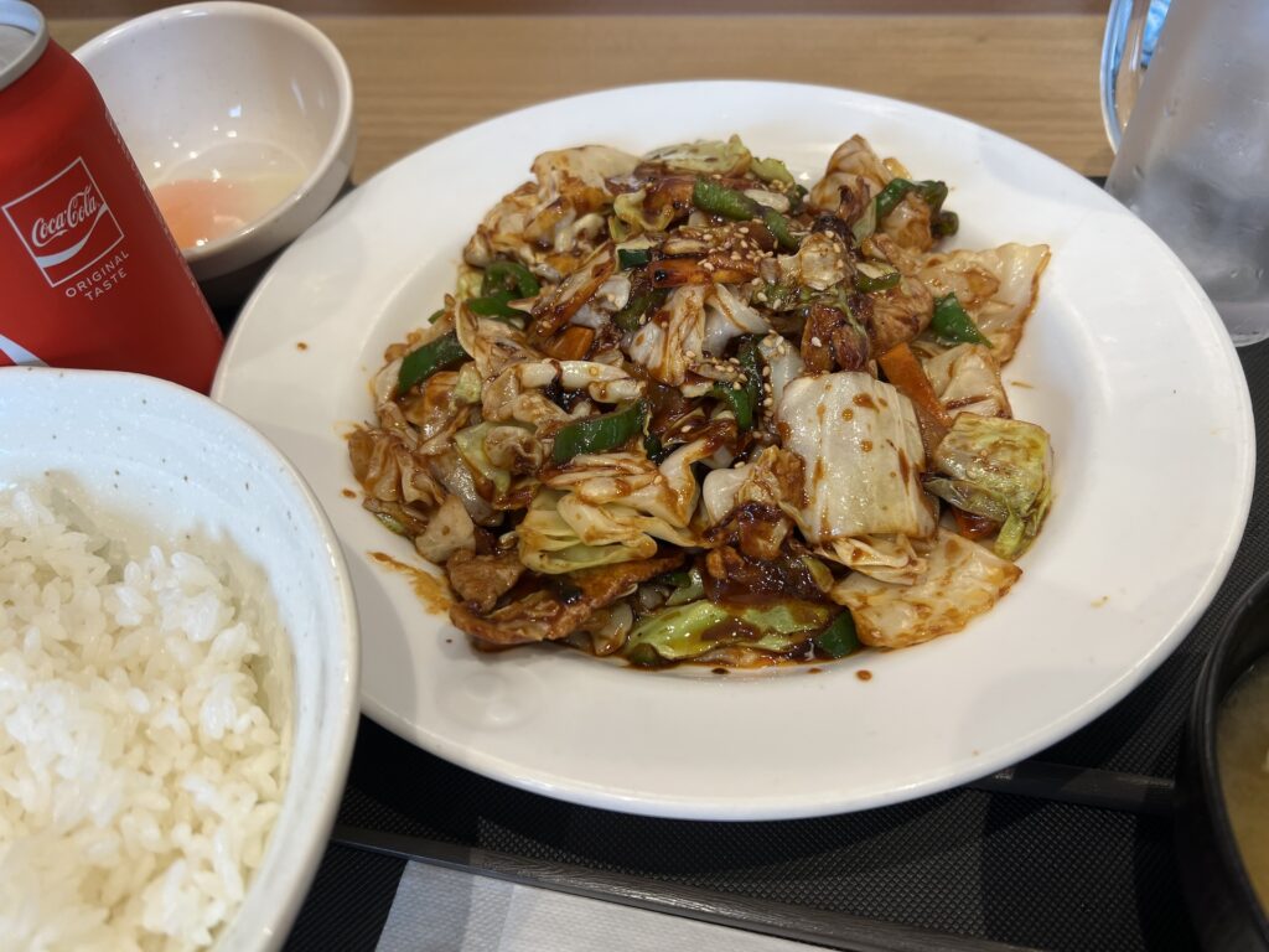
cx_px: 634
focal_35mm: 26
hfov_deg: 67.3
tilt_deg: -48.9
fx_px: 953
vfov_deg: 53.1
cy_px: 476
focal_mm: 5.7
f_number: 1.5
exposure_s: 1/121
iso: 40
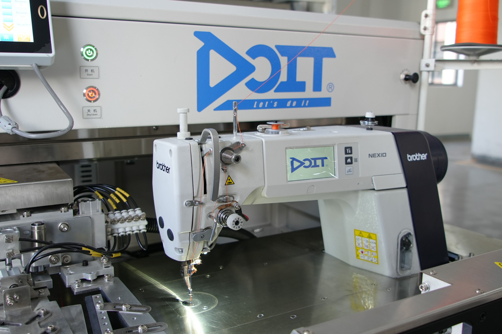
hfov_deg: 53.1
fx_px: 502
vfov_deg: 36.9
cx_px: 251
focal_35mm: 36
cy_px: 167
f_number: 4
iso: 500
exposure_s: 1/50
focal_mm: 24
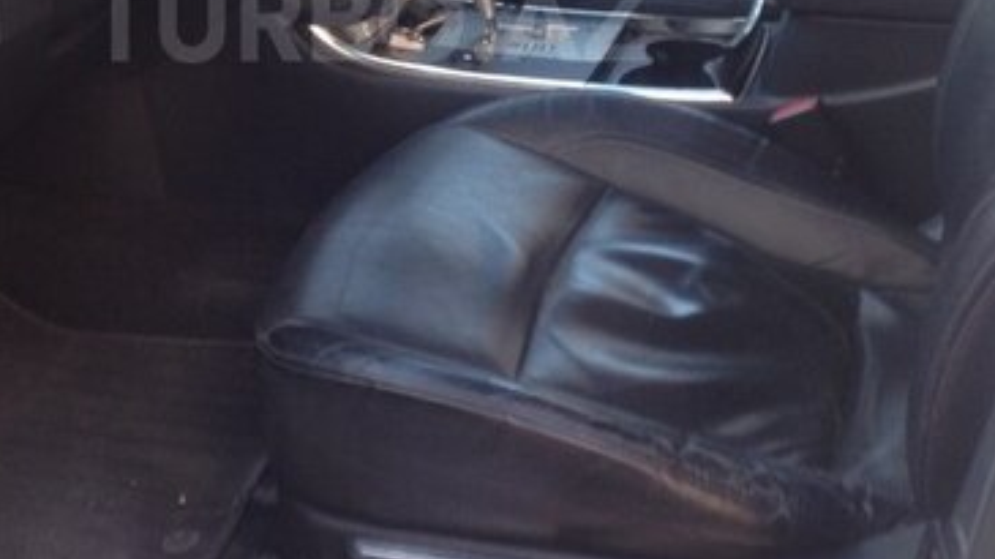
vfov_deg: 18.1
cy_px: 20
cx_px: 368
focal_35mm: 65
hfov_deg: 32.2
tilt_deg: -17.8
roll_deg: -0.4
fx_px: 1714
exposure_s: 1/24
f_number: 2.4
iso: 50
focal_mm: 4.12
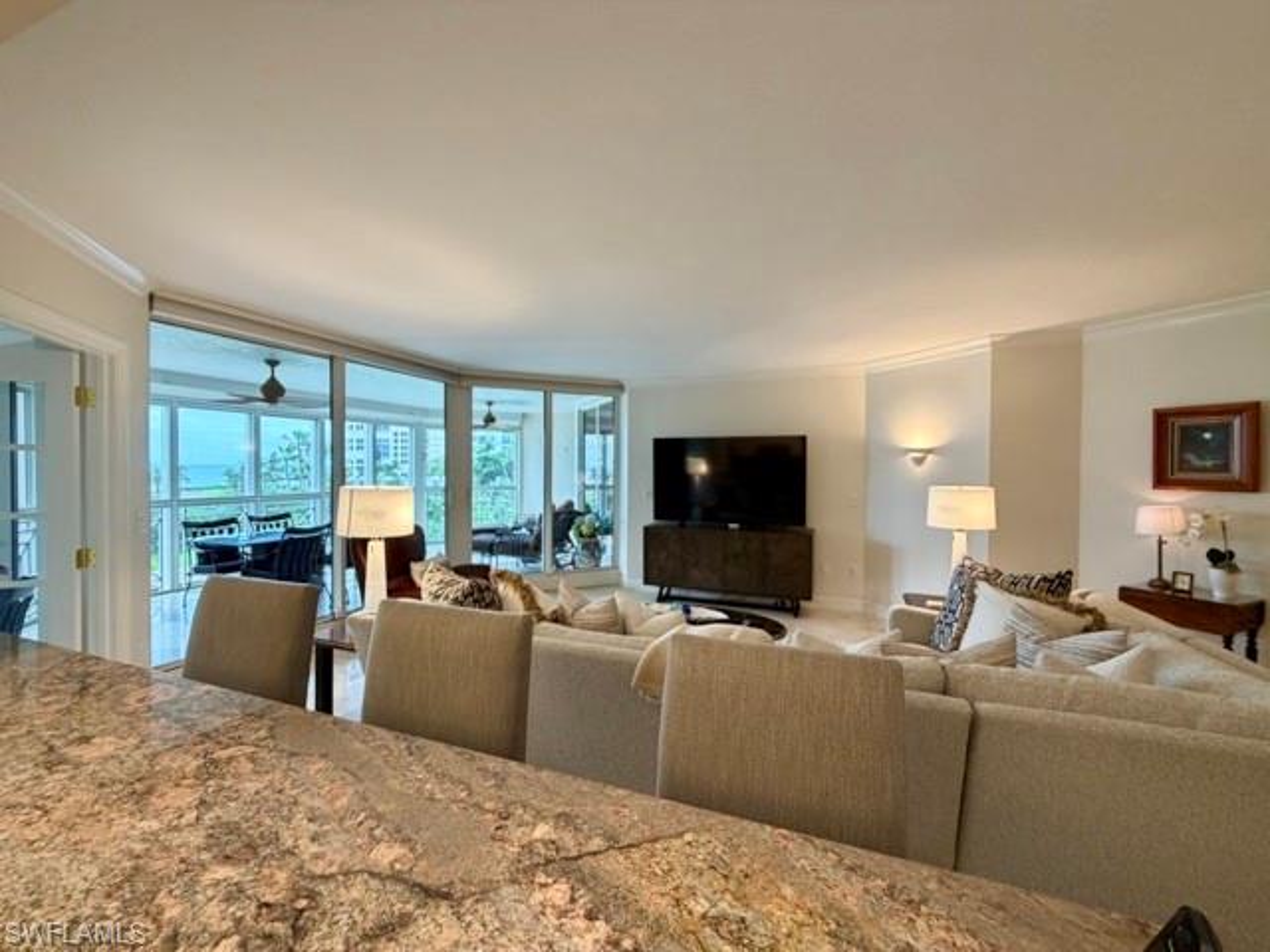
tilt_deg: -1.3
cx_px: 635
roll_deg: -0.9
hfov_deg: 102.1
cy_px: 476
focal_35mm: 14
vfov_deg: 85.7
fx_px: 514
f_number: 2.2
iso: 200
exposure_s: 1/60
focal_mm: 2.22
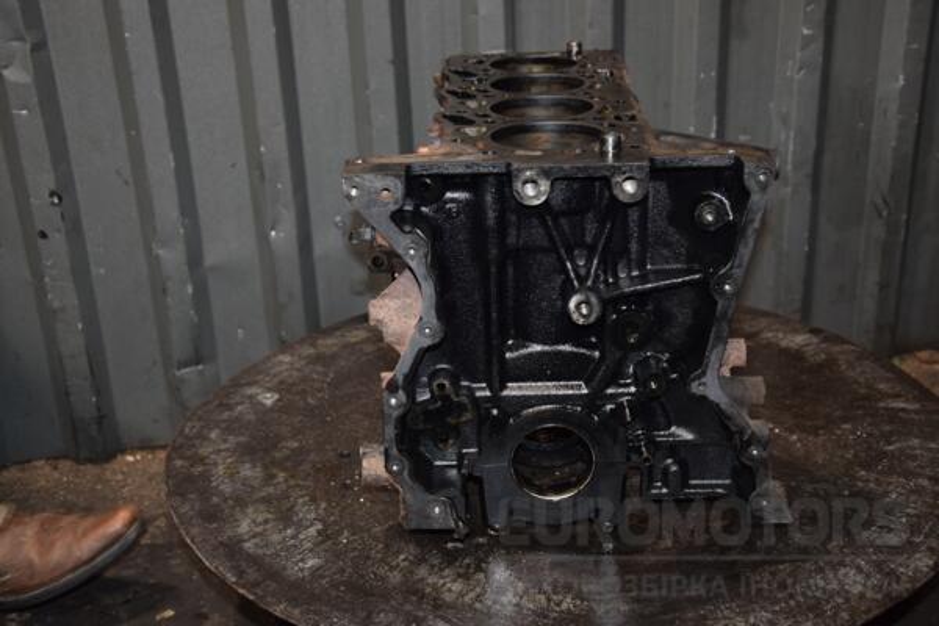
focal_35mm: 48
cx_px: 470
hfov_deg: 41.1
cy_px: 313
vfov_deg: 28.1
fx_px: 1252
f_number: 5
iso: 800
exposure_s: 1/60
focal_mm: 32
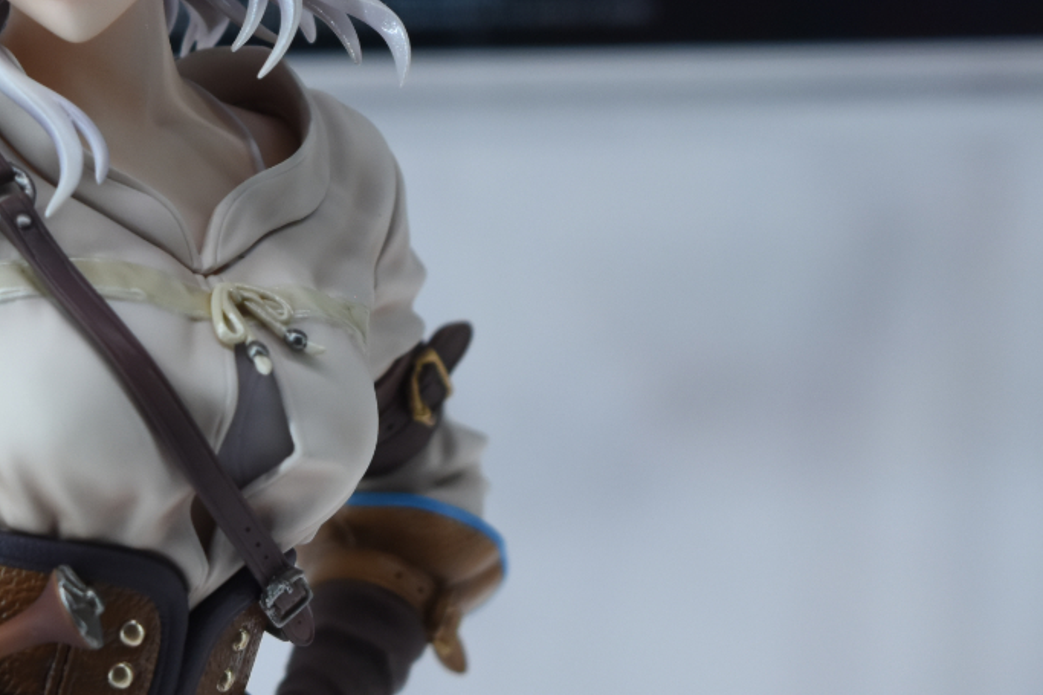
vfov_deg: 7.7
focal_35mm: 178
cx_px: -52
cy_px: 286
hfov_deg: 11.4
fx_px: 5155
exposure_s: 1/250
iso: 640
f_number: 8
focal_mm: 50
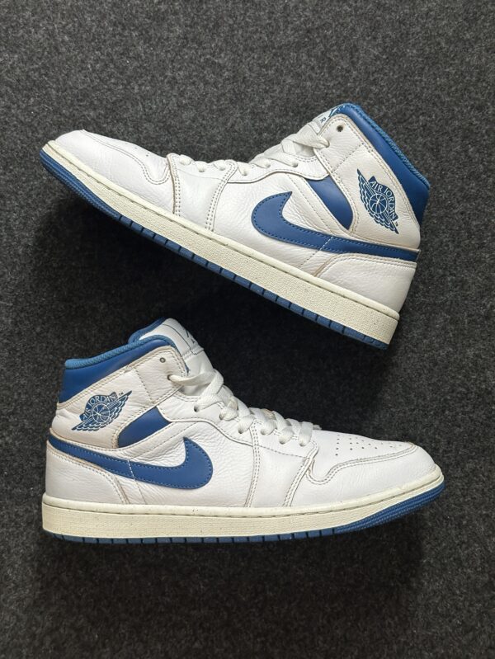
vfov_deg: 39.6
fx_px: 914
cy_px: 330
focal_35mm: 48
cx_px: 248
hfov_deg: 30.3
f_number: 1.78
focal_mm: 6.86
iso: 200
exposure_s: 1/53
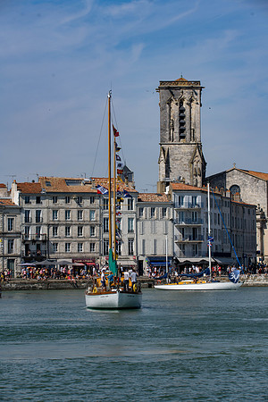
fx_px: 1675
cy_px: 201
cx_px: 134
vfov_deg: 13.7
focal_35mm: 150
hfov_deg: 9.1
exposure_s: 1/800
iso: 180
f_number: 11
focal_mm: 150
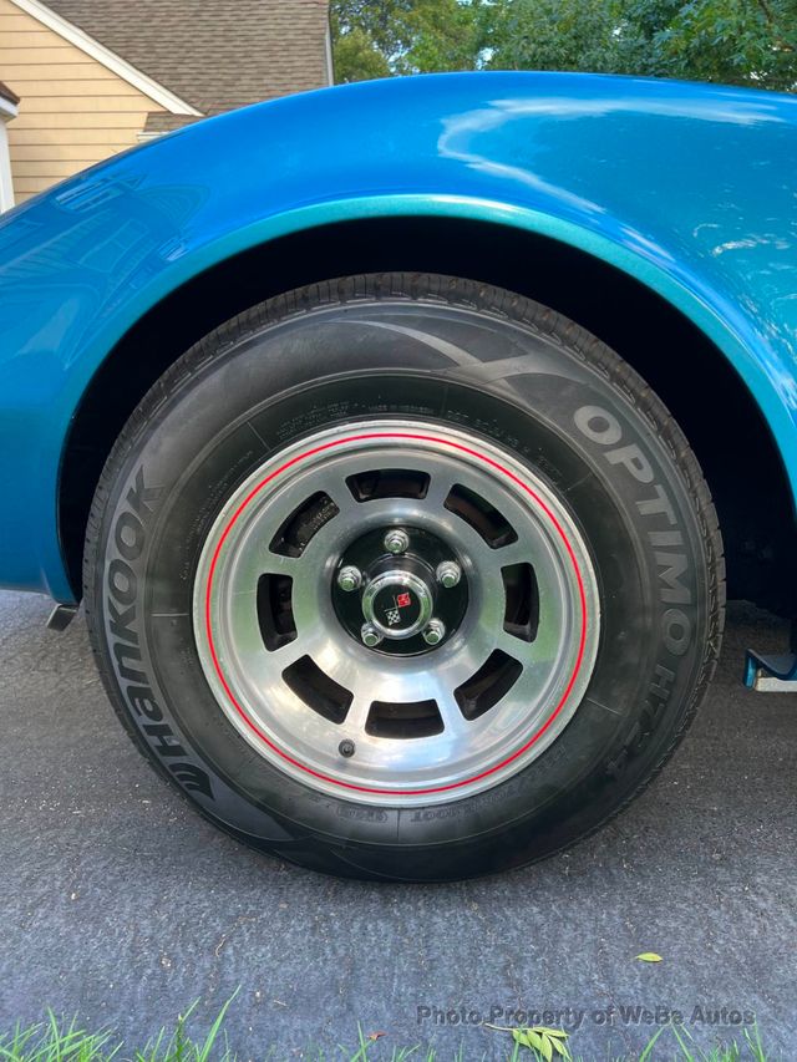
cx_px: 398
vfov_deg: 67.3
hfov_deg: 53.1
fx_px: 798
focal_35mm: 26
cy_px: 531
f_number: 1.5
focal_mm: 5.7
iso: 32
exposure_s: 1/135
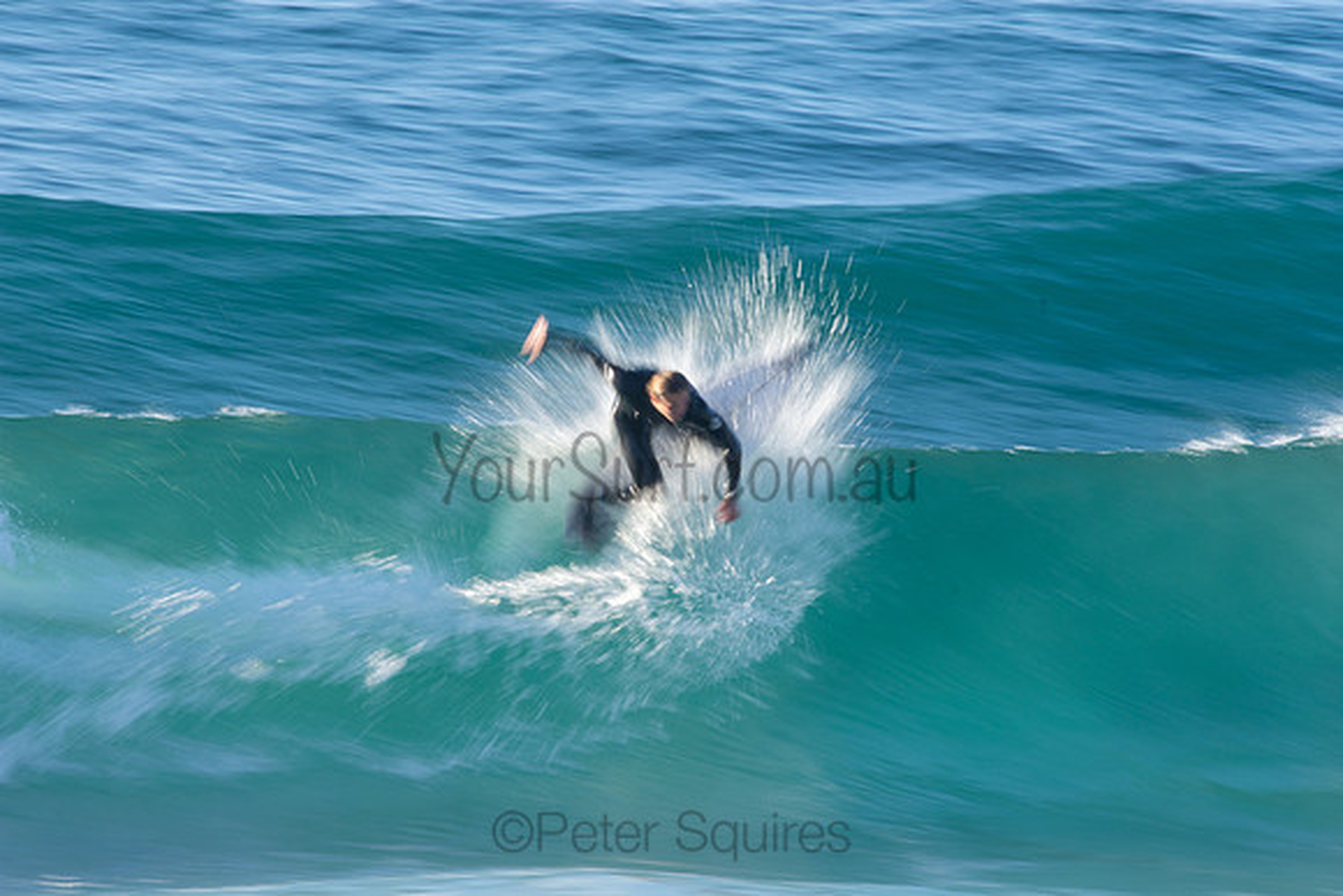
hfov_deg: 2.7
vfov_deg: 1.8
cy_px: 448
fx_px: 27984
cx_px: 672
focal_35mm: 750
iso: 100
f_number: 18
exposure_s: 1/25
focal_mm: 500
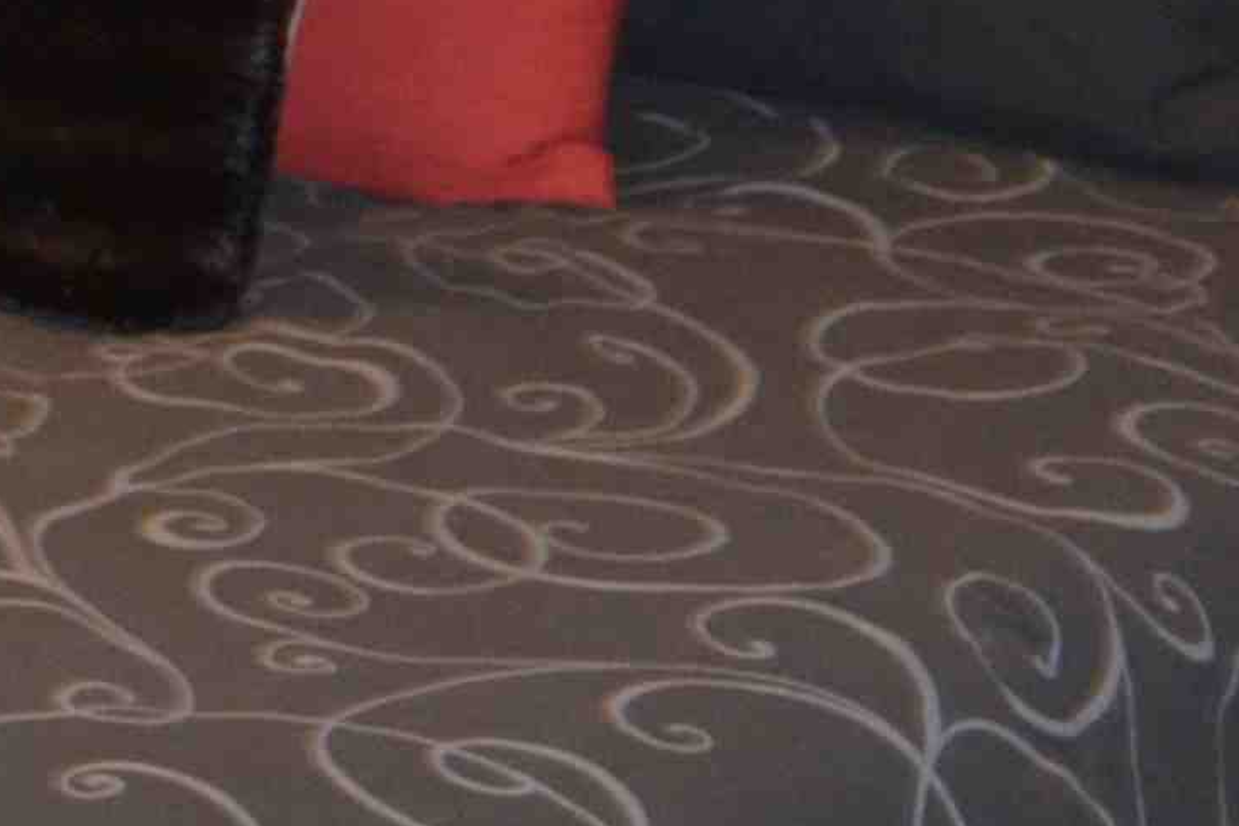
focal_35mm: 170
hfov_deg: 11.3
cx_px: -887
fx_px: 5850
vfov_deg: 7.5
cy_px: -1227
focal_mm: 18
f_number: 3.5
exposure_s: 1/5
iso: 800
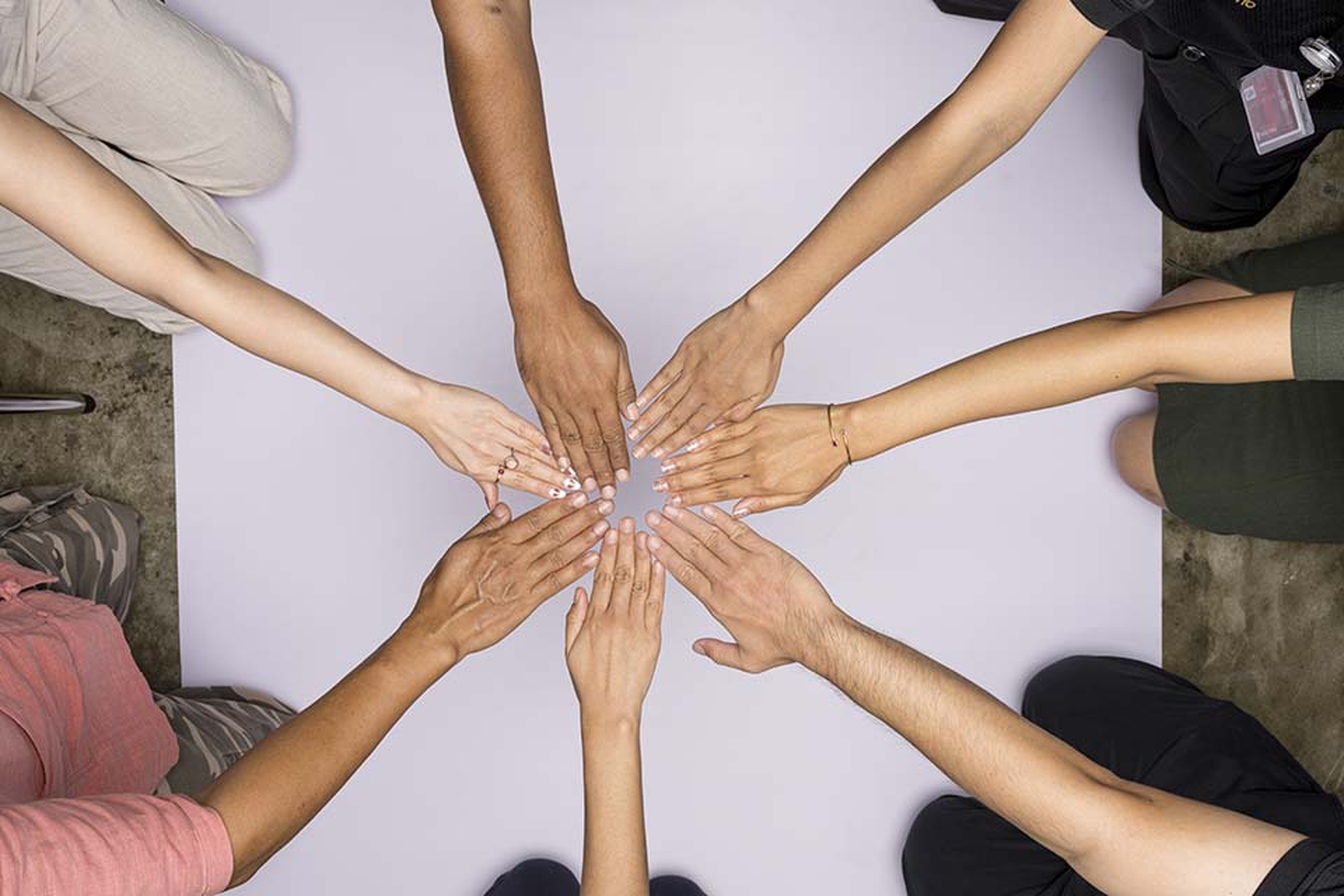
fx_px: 1269
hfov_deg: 55.8
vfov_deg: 38.9
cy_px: 448
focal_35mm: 34
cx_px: 672
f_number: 7.1
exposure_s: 1/200
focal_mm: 34
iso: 64
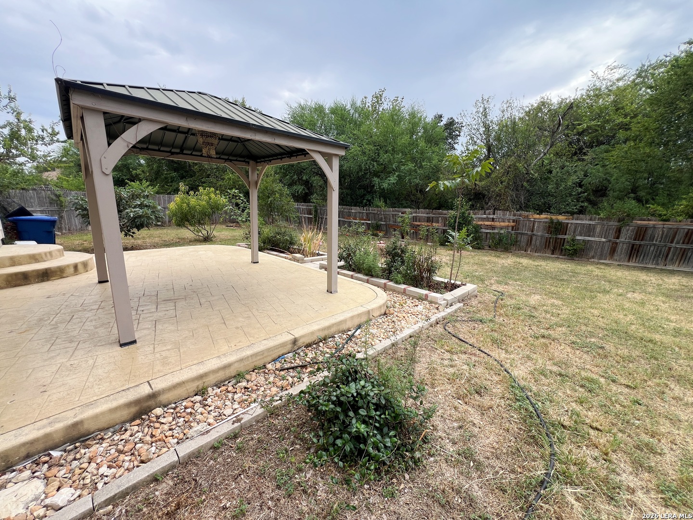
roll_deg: -1.7
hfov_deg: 106.2
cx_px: 346
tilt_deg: -13.1
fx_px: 260
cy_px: 260
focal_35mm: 13
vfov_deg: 89.9
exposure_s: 1/727
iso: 32
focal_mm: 1.57
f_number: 1.8
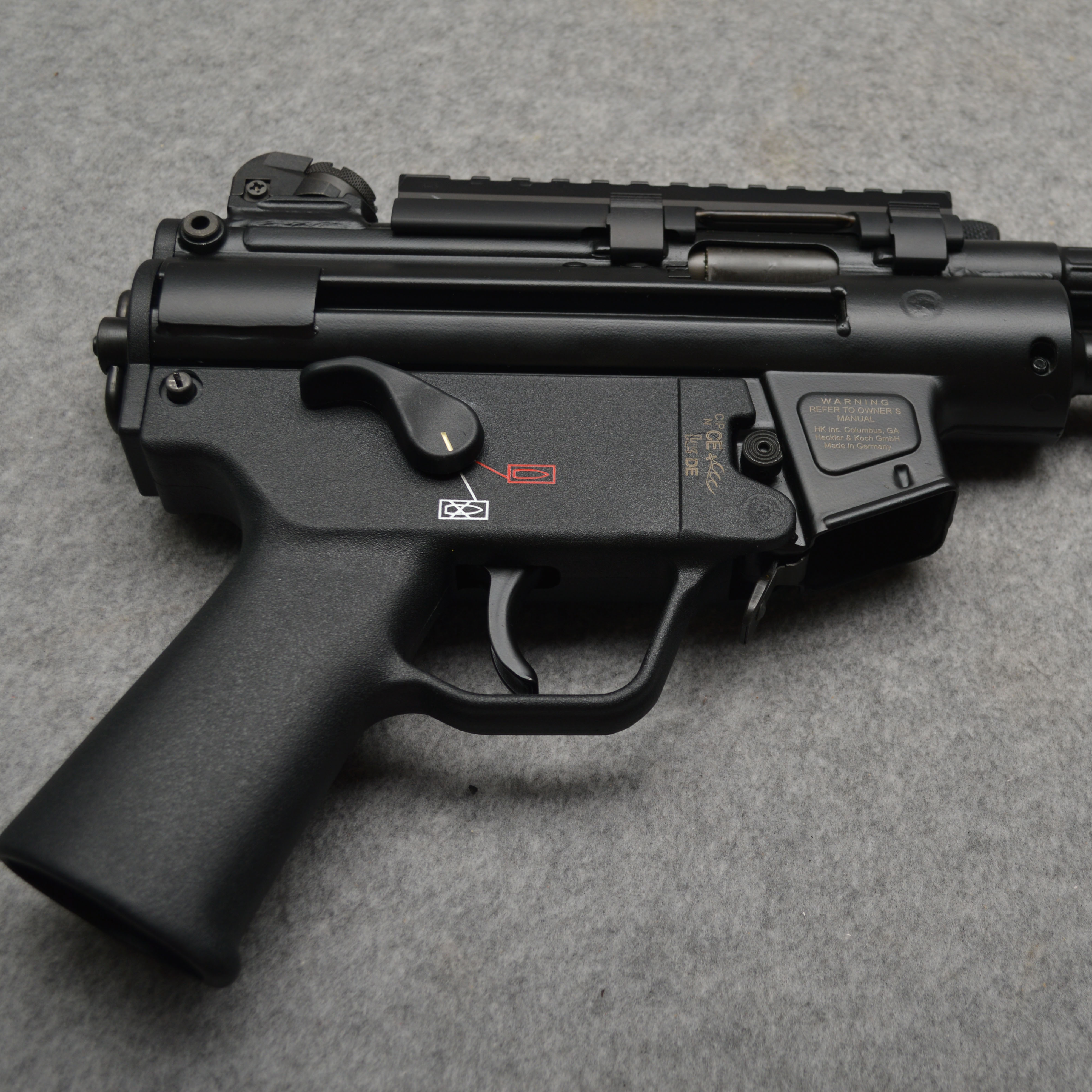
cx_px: 771
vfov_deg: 34.0
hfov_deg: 33.6
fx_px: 1785
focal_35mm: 50
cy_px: 546
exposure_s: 1/200
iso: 100
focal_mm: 26
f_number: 4.5
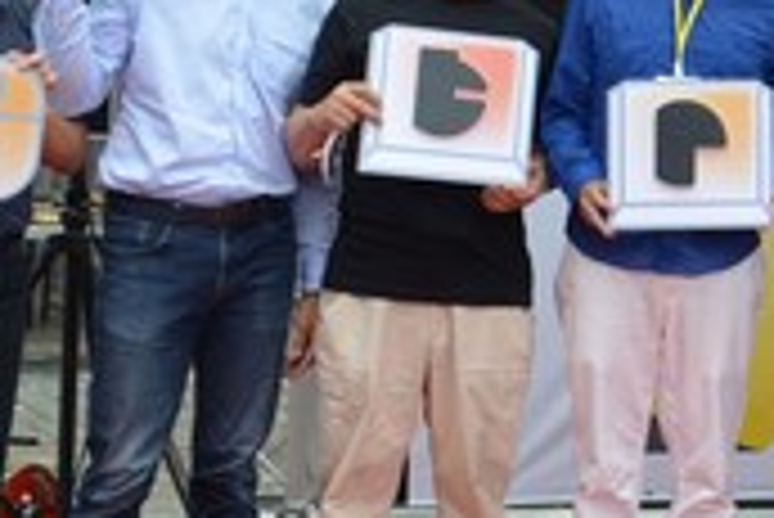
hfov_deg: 18.6
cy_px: -59
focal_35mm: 100
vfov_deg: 13.4
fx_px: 2152
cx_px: 1080
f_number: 5.6
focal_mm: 18
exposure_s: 1/125
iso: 250
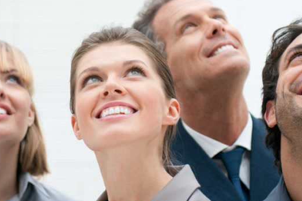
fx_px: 1718
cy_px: 45
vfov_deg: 6.7
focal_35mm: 205
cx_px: 112
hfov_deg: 10.0
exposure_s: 1/80
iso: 200
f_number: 3.2
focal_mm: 70
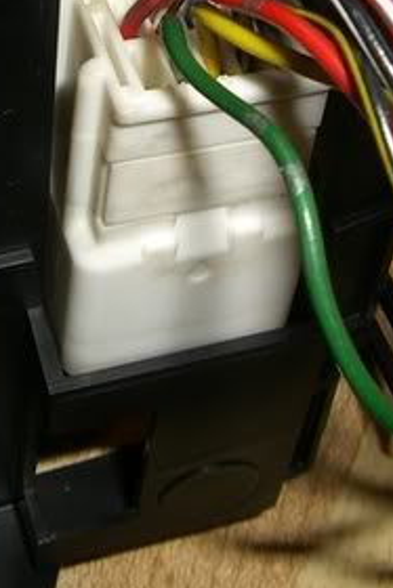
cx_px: 174
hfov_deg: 12.1
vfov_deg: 17.6
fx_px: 1848
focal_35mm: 113
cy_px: -17
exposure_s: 1/60
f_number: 4.3
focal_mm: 6.2
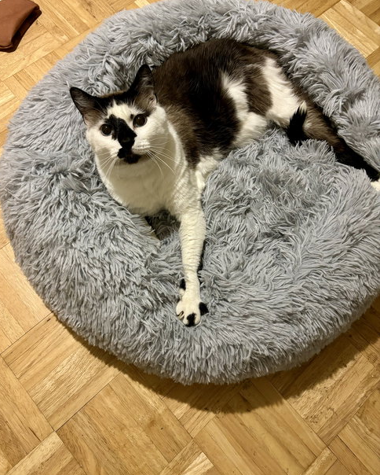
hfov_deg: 51.6
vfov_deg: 62.1
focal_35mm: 28
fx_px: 393
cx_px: 185
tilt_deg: -69.9
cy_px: 224
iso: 640
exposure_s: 1/30
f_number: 1.6
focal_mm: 5.96
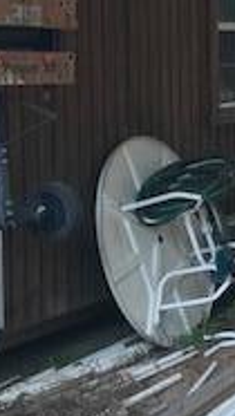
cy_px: 177
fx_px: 1160
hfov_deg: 11.4
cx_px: 239
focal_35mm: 105
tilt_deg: -5.4
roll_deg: -0.1
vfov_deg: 20.3
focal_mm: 3.99
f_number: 1.8
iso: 25
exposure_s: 1/60
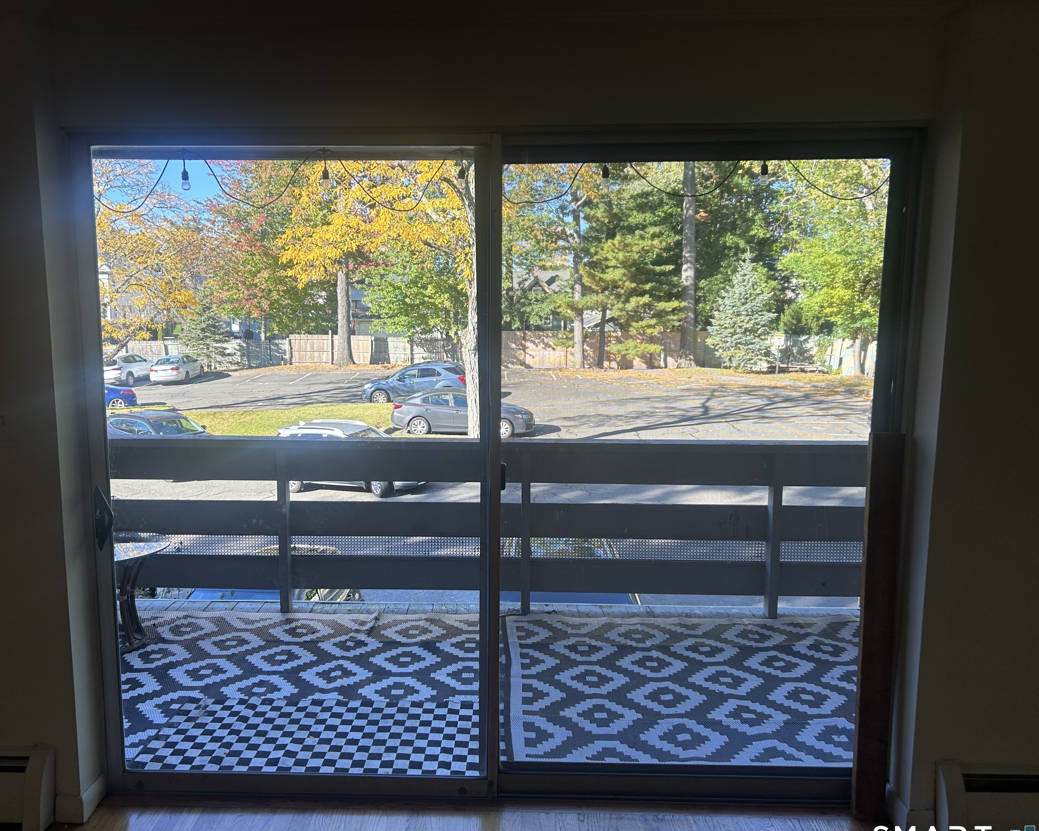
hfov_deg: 62.1
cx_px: 470
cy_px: 426
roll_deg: +0.5
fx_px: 861
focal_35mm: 28
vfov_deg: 51.5
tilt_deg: -8.7
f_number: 1.5
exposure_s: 1/482
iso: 50
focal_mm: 5.7
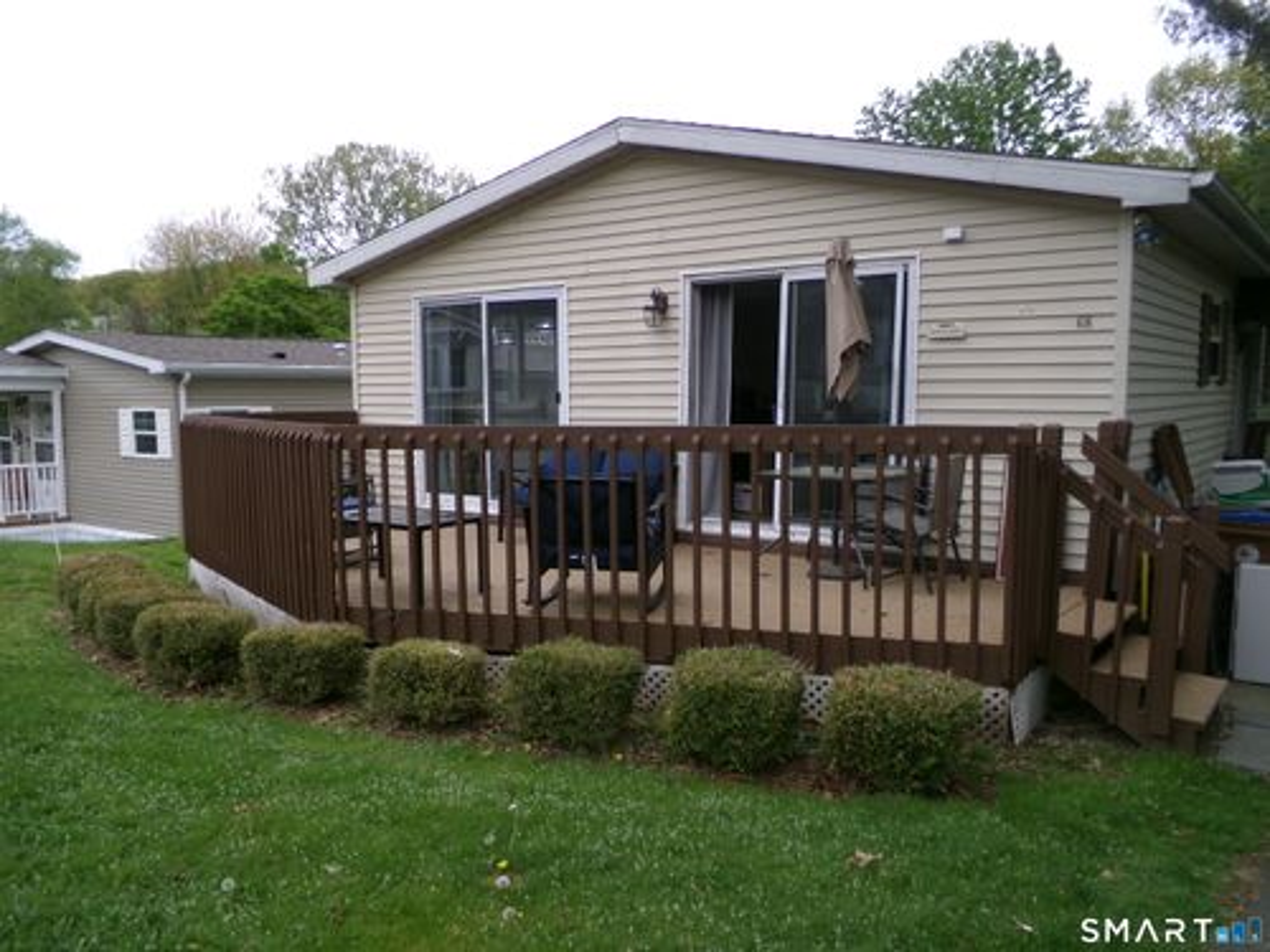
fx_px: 1027
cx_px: 635
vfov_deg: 49.7
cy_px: 476
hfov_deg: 63.4
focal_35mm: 28
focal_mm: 5
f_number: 3.8
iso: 100
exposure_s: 1/240
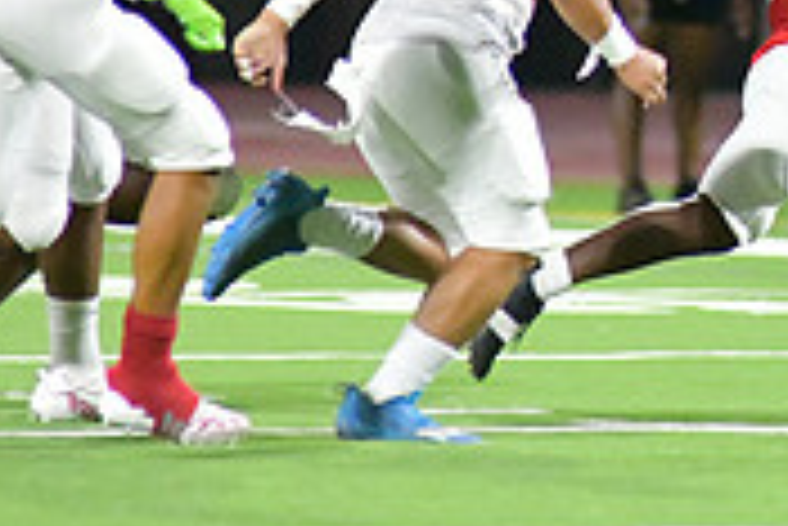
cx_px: 959
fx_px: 21731
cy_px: -214
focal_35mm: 992
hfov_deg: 2.1
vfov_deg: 1.4
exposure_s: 1/1250
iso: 18000
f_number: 4
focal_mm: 300
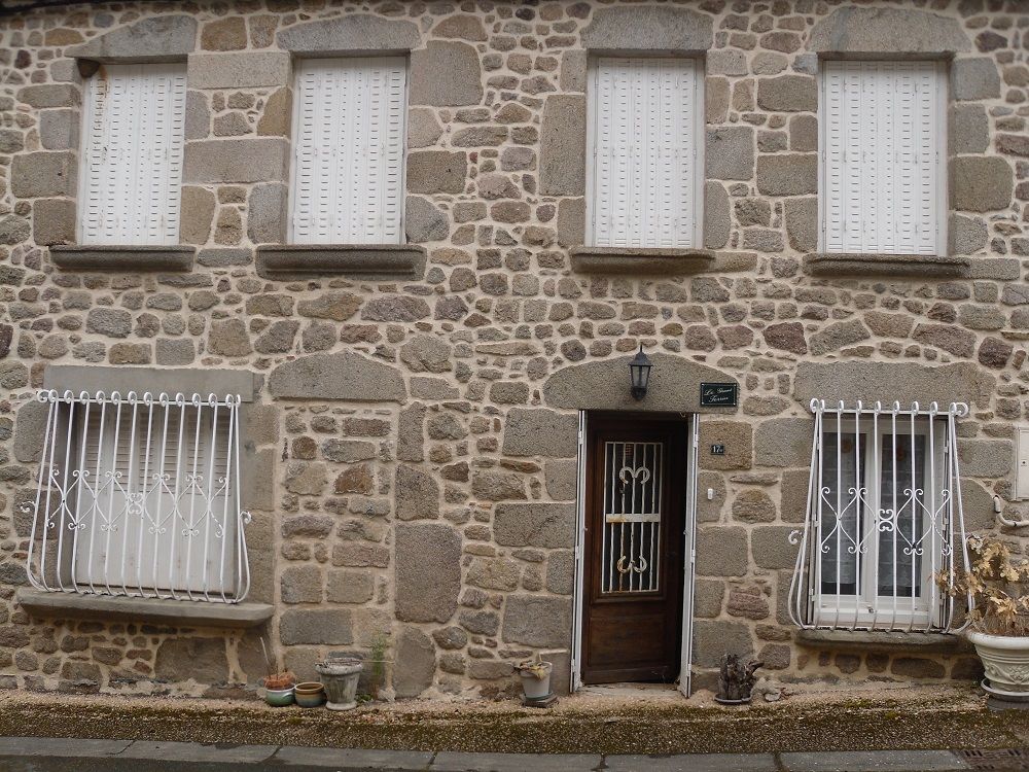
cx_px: 514
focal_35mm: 34
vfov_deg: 41.8
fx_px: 1011
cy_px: 386
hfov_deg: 54.0
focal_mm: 6
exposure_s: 1/331
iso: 80
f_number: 2.8
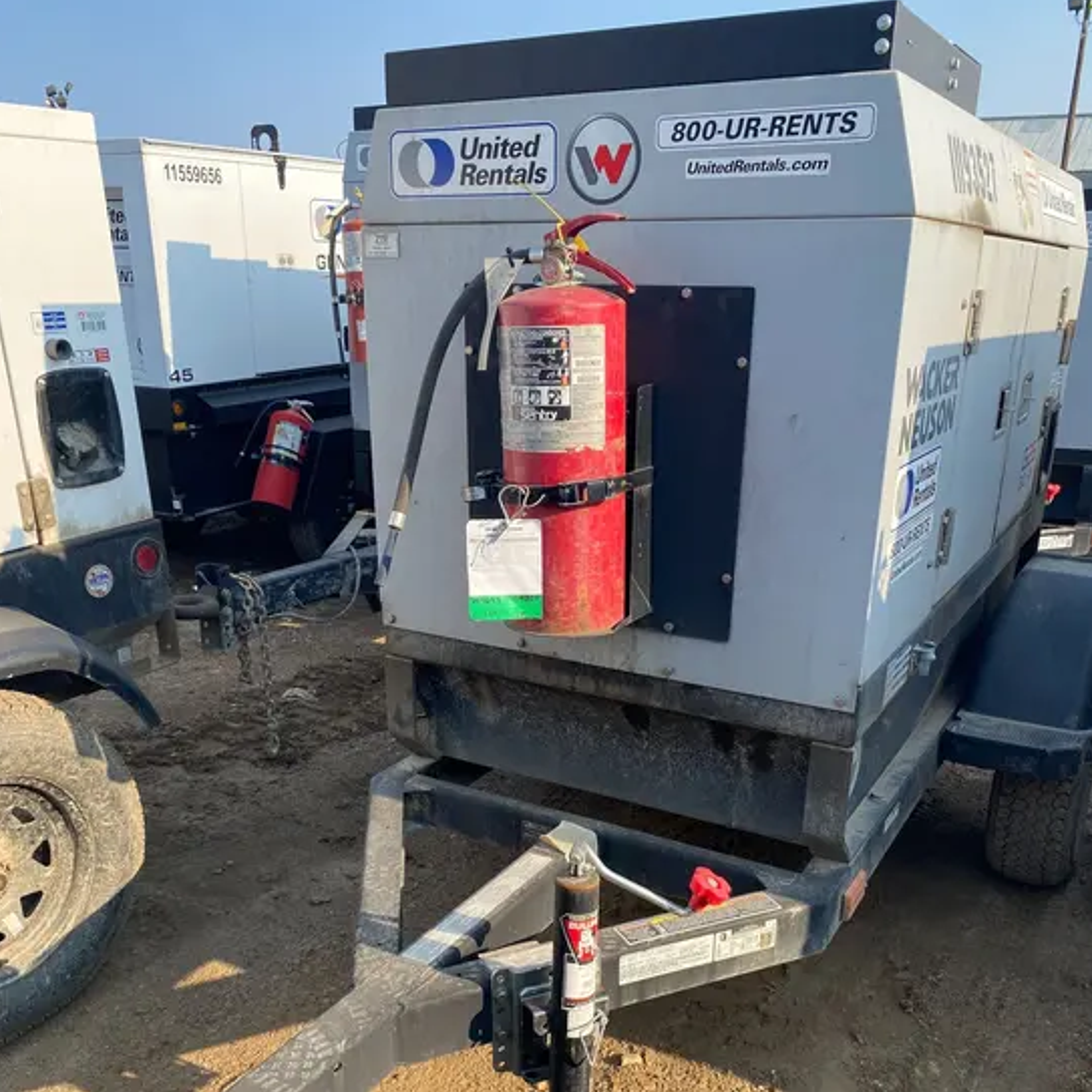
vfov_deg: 51.6
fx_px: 1106
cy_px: 721
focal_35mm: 31
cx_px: 547
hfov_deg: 52.5
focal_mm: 4.25
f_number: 1.8
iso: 32
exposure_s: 1/816
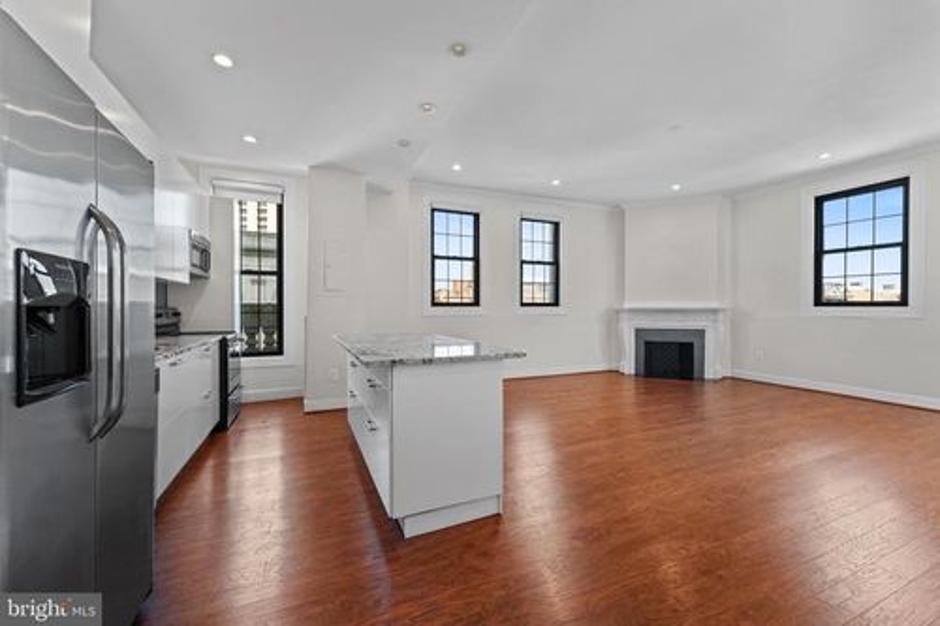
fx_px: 365
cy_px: 313
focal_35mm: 14
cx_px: 470
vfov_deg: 81.2
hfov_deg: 104.3
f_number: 8
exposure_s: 1/1.67
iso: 100
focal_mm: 14
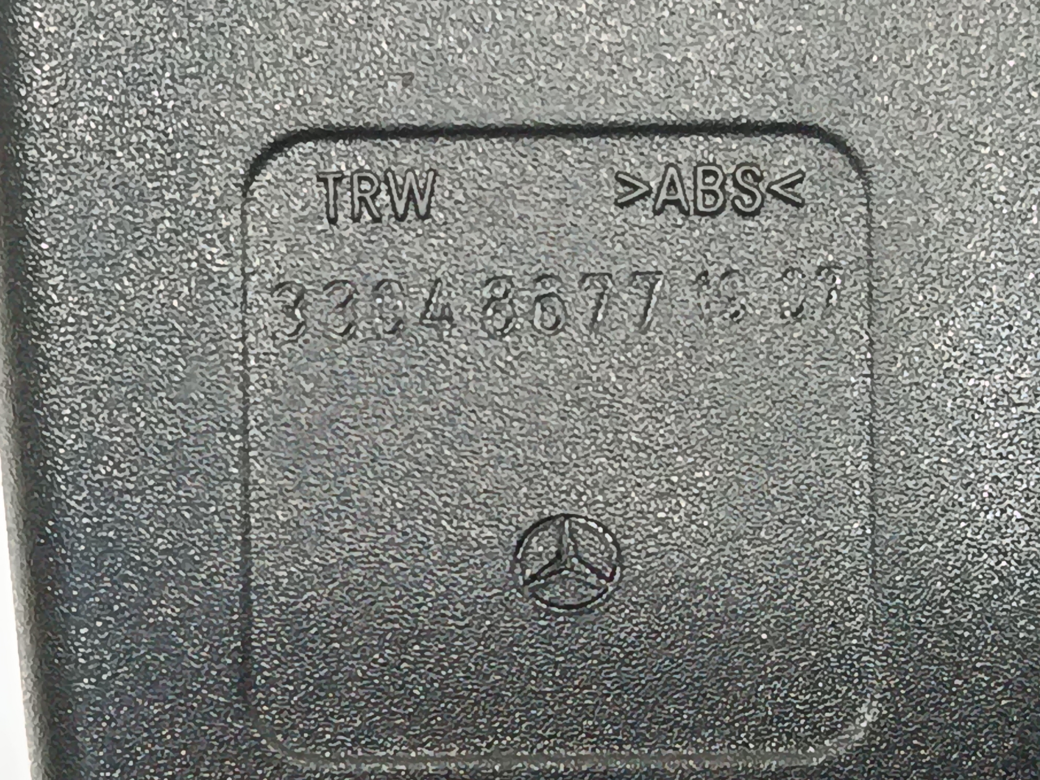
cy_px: 390
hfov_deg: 18.7
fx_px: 3155
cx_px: 520
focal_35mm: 105
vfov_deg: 14.1
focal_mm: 5.24
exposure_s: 1/25
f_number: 1.7
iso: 1318
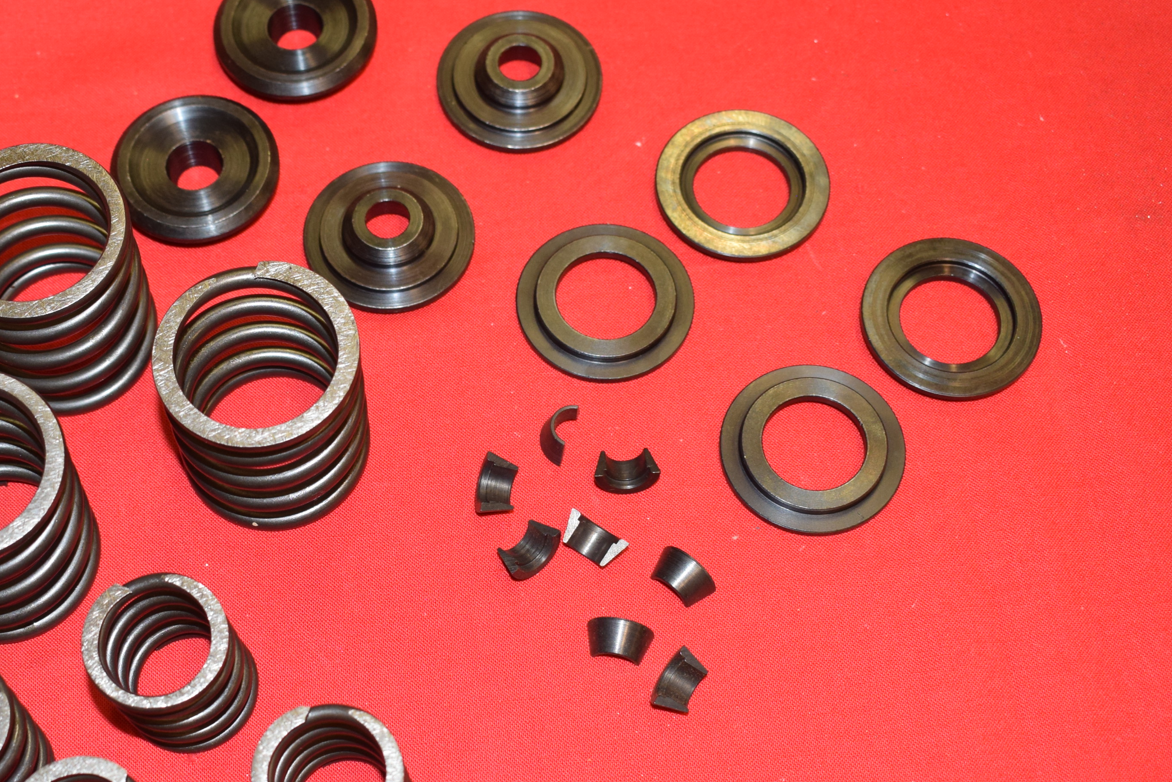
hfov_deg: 33.7
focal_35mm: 59
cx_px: 402
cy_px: 490
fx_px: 1921
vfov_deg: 23.0
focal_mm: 24
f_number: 5
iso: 500
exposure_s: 1/60
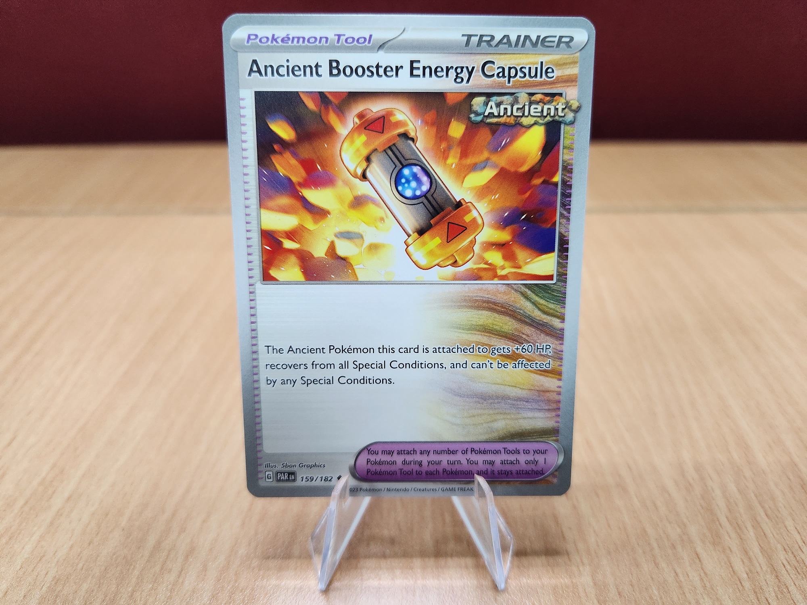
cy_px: 302
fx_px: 536
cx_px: 404
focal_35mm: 23
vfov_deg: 58.9
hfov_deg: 73.9
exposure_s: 1/120
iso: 640
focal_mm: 5.4
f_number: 1.8
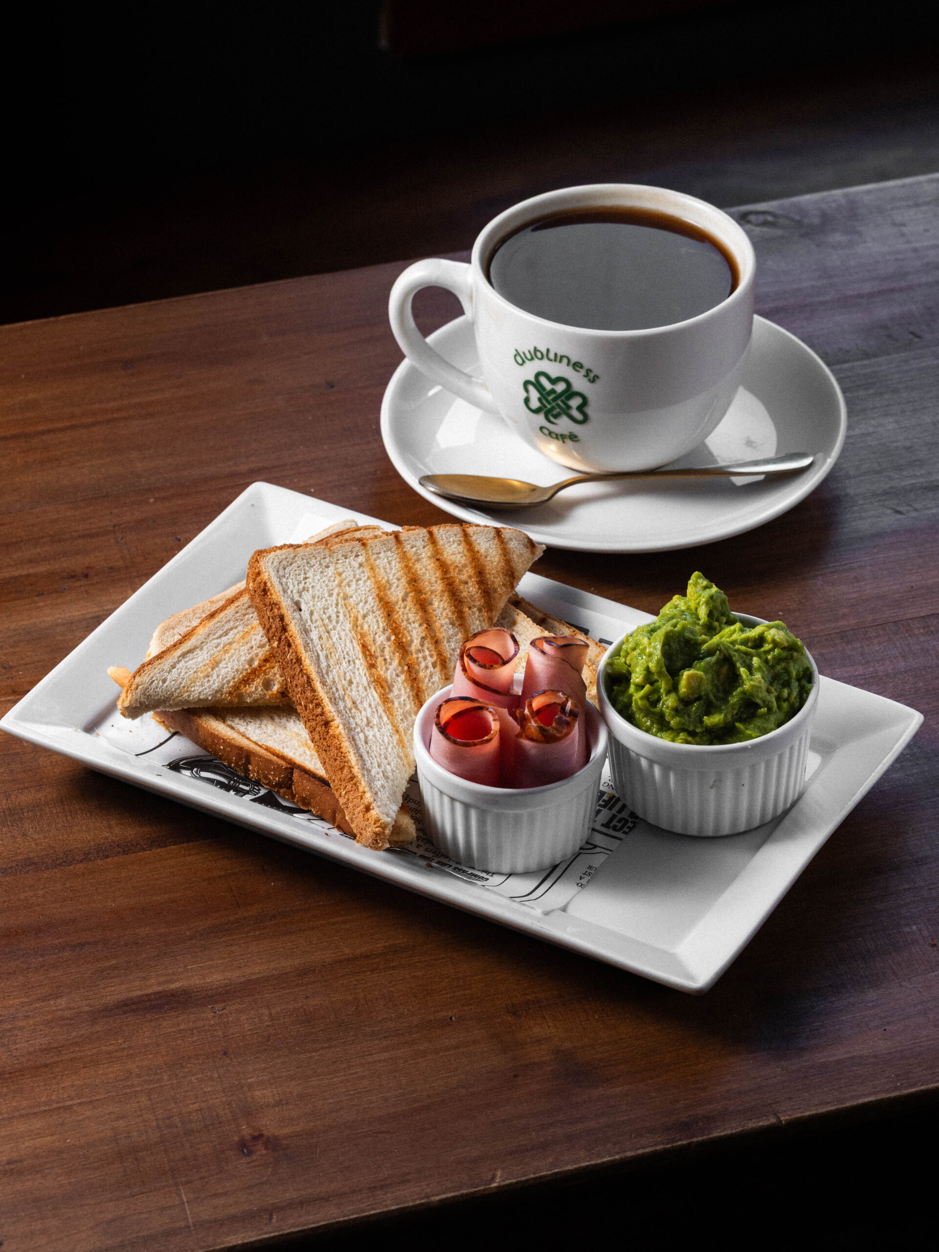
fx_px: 4340
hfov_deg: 12.3
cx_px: 470
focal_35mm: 120
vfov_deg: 16.4
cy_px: 626
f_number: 7.1
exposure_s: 1/160
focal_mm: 60
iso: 400
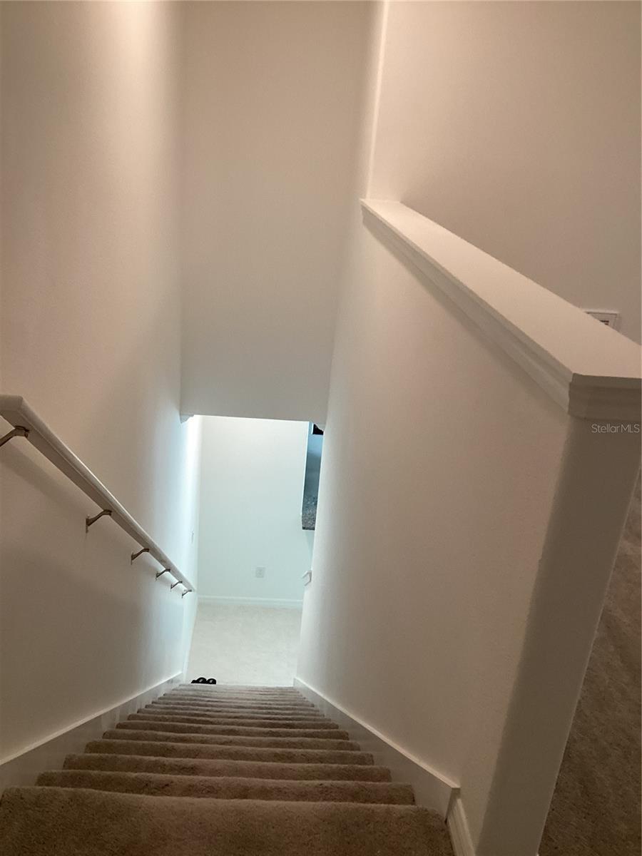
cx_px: 321
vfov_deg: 58.4
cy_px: 428
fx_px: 767
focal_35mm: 31
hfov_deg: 45.4
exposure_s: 1/60
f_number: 2.4
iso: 160
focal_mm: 3.3
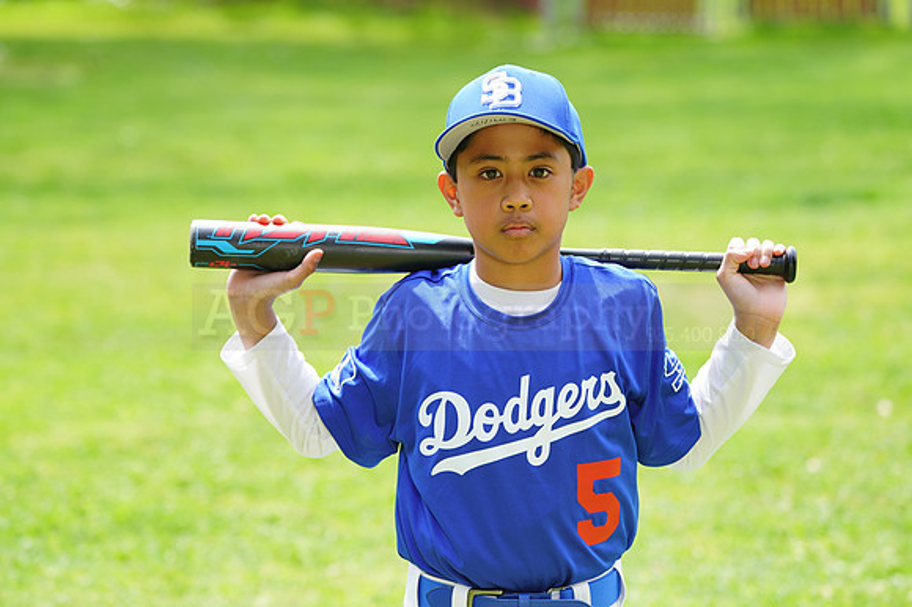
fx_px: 4962
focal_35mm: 196
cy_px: 304
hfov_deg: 10.5
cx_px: 456
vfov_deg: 7.0
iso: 200
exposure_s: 1/200
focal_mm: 196
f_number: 6.3
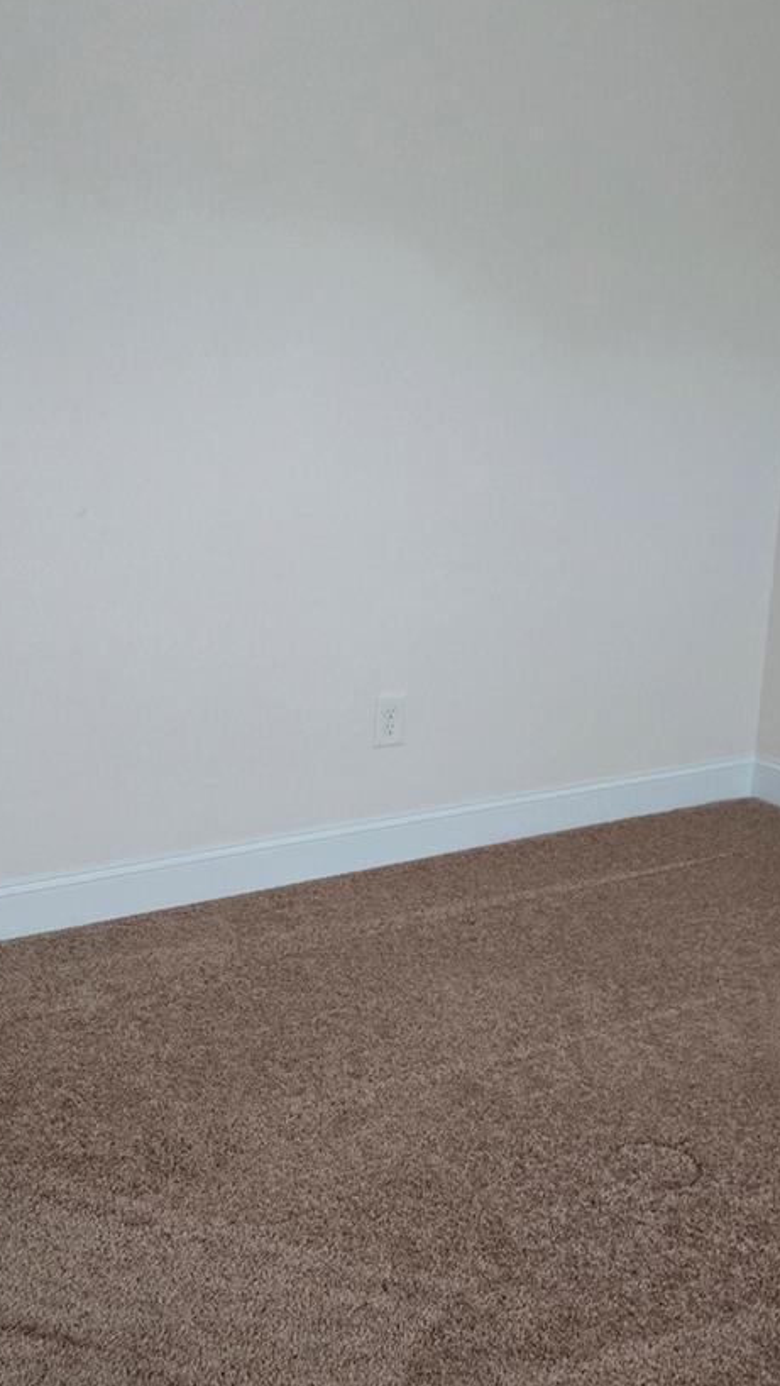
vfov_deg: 43.7
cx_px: 489
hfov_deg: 25.4
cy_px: 682
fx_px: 1727
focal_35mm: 47
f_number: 1.8
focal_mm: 5.4
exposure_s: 1/60
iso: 640
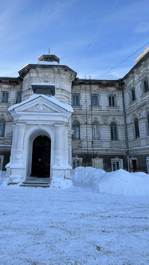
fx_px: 147
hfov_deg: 52.6
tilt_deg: +11.8
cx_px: 50
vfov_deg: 83.8
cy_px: 132
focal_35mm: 21
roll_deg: -2.1
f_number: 2.2
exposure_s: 1/332
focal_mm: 2.22
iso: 40
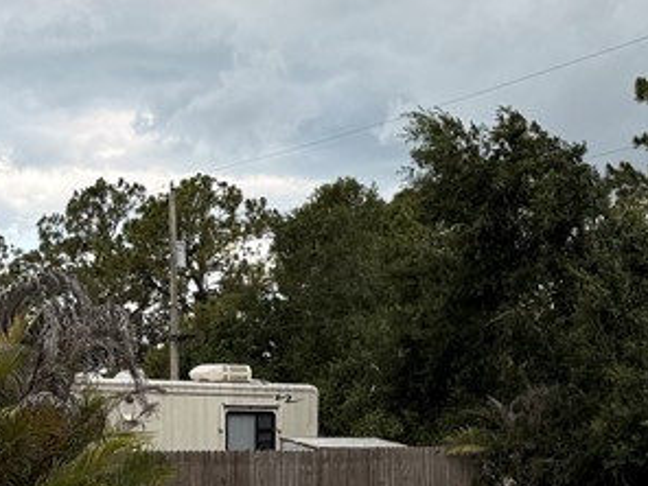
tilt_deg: -1.2
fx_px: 1554
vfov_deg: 17.4
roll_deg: +0.3
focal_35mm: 83
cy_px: 490
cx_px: 374
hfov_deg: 23.5
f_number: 1.78
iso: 100
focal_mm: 6.76
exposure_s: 1/1689
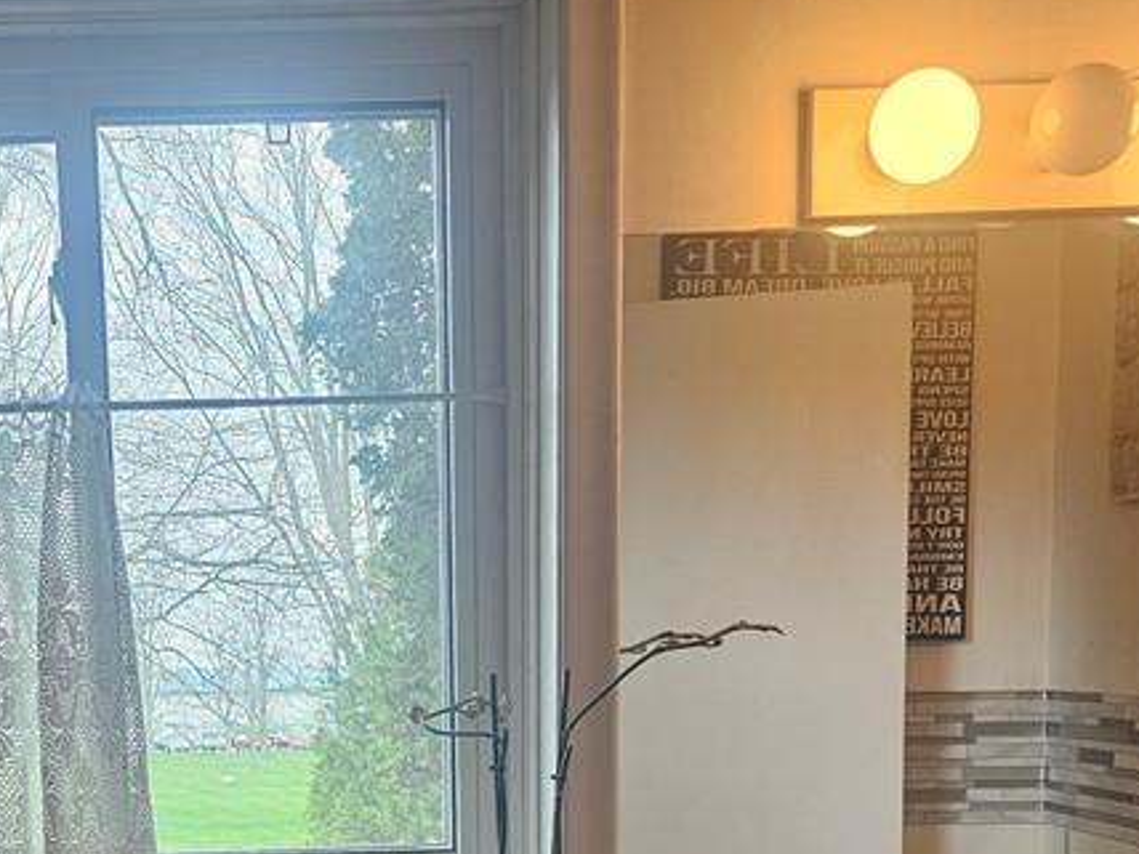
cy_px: 982
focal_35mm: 55
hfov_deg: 34.2
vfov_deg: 24.4
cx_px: 285
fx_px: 1810
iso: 250
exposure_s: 1/120
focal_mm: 6.3
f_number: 1.7
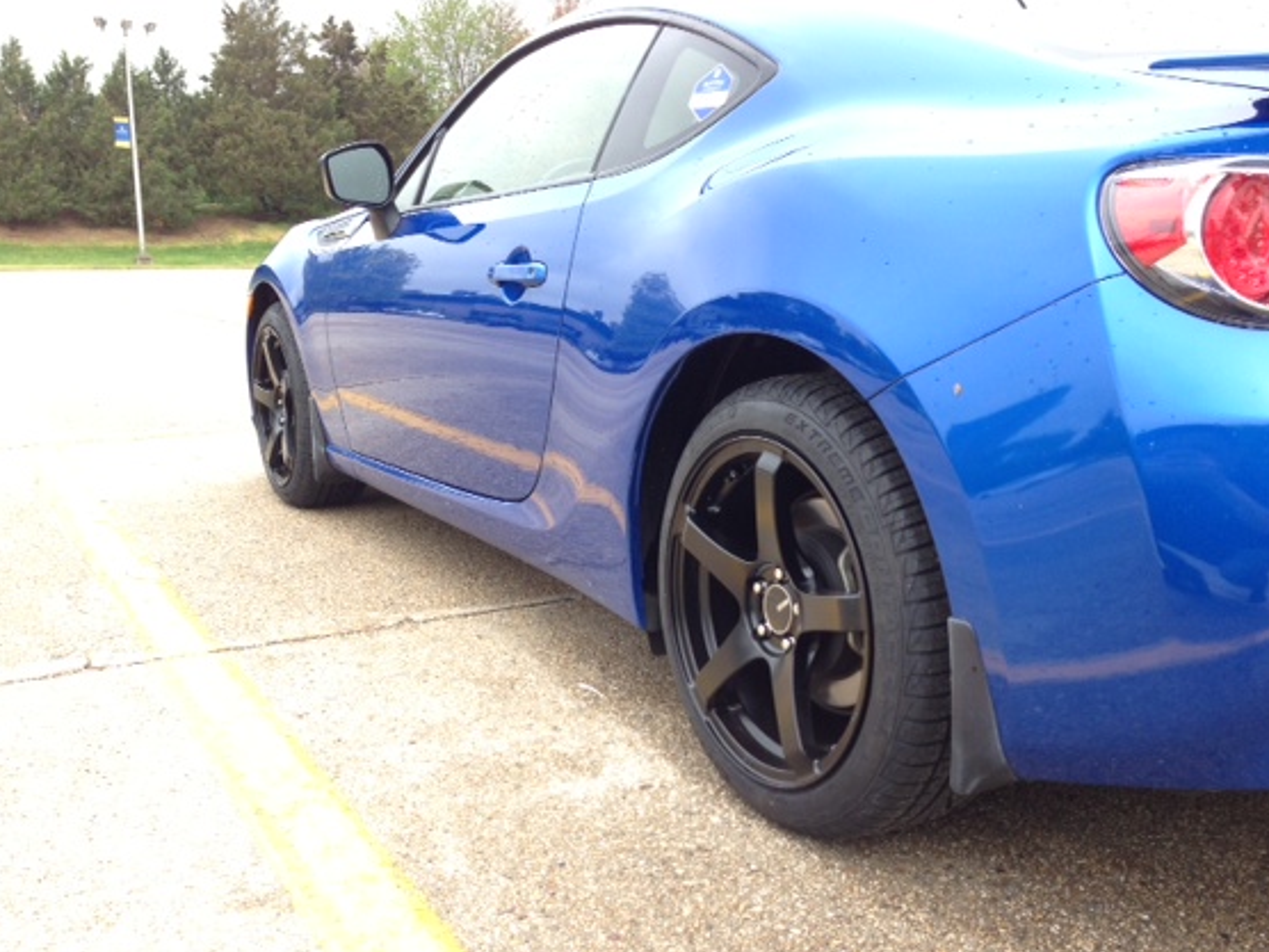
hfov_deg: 49.0
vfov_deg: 37.7
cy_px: 502
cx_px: 641
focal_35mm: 38
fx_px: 1393
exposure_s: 1/256
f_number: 2.4
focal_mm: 4.13
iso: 50
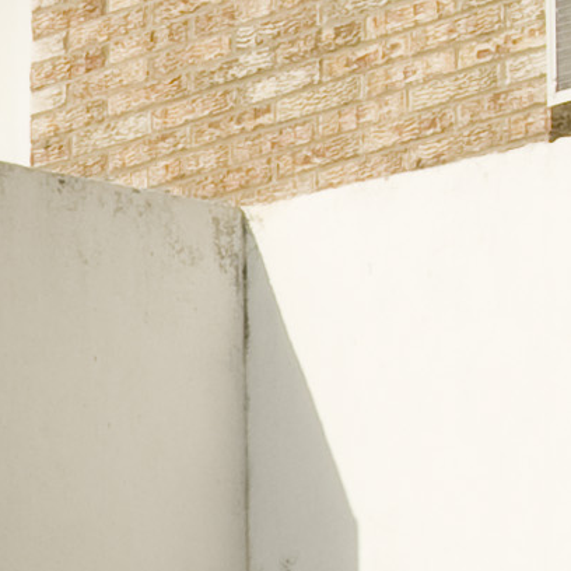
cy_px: 1017
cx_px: -1113
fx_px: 5785
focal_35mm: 310
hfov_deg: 5.3
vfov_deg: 5.6
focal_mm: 35
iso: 400
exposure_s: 1/640
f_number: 9
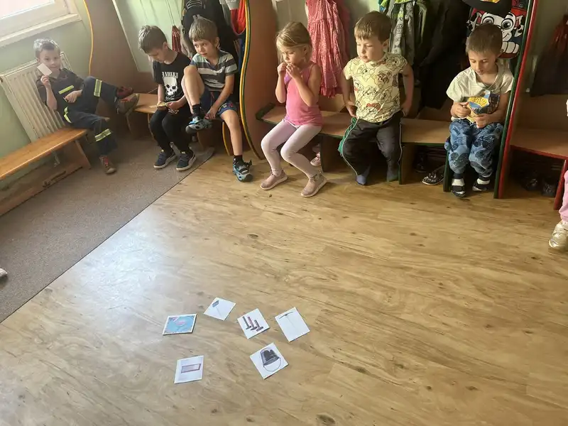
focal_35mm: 26
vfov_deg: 53.1
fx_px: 427
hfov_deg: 67.3
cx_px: 284
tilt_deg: -36.4
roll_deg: +11.4
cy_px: 213
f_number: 1.5
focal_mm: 5.7
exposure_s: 1/106
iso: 125
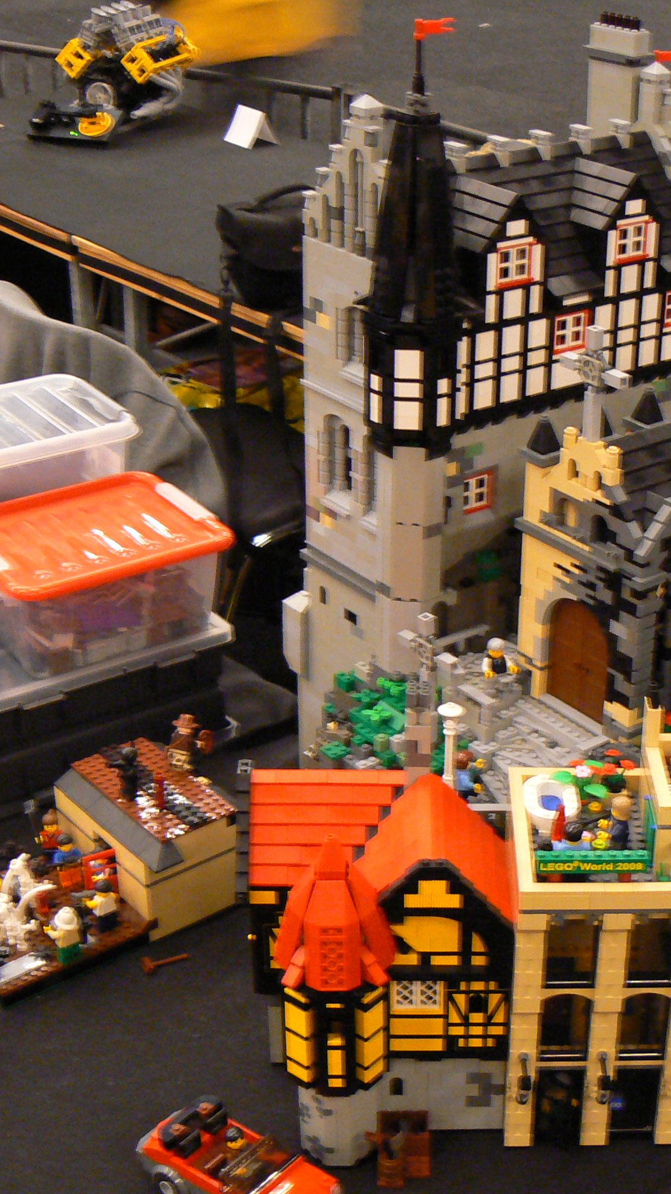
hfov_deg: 22.3
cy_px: 603
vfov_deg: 39.2
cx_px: 543
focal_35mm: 53
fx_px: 1677
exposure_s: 1/4
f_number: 2.8
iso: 200
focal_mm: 6
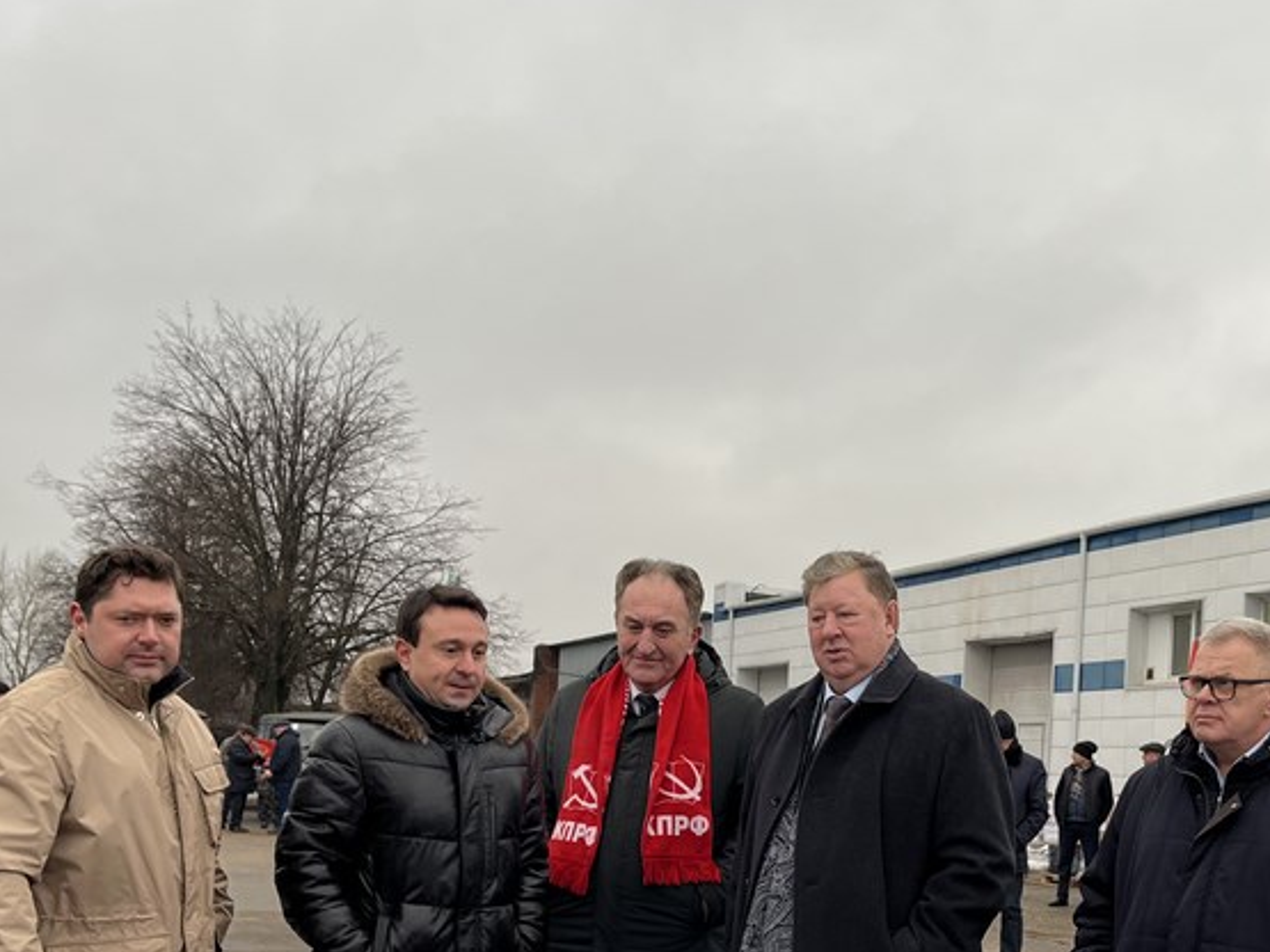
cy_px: 739
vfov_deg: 29.7
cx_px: 799
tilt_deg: +0.4
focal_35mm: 48
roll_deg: -3.1
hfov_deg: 39.4
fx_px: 1761
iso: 32
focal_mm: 5.1
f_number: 1.6
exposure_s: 1/133
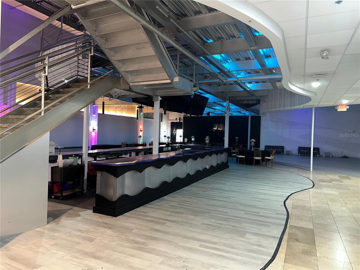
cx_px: 180
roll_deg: -2.2
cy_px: 135
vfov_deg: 56.8
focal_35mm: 24
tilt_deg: -0.5
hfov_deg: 71.6
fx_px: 250
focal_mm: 6.86
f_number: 1.78
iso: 250
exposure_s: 1/13
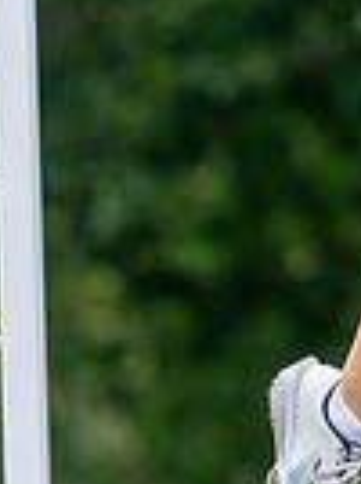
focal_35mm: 1455
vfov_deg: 1.4
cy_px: -264
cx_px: 408
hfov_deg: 1.0
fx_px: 20296
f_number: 5
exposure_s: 1/1250
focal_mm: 300
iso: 400
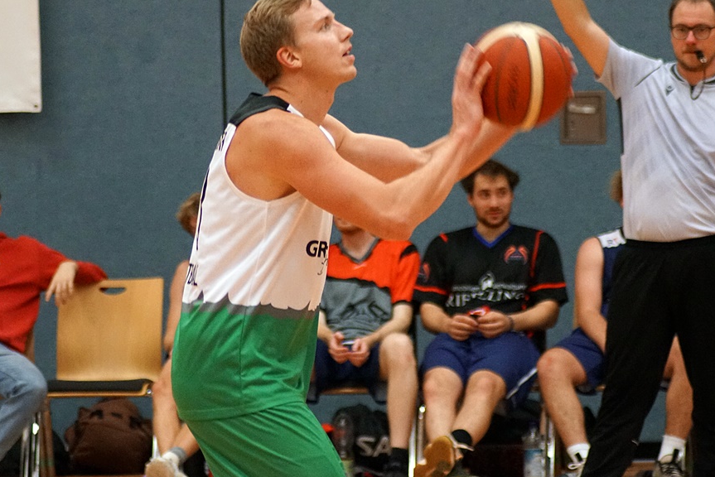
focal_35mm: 271
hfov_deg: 7.6
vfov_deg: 5.1
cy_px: 199
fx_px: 5384
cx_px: 373
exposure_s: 1/160
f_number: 4
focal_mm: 130
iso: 3200
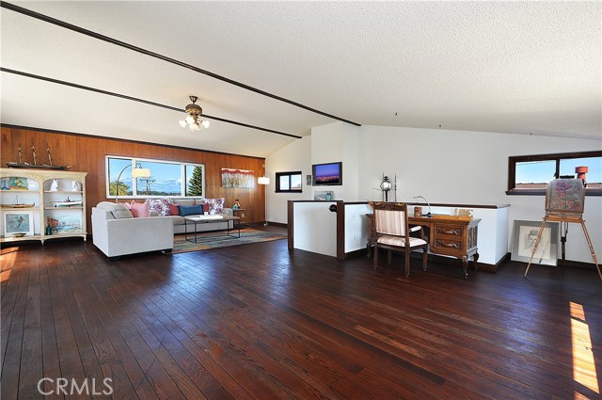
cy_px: 200
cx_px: 301
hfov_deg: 100.5
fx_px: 251
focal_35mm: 15
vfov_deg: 77.2
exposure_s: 1/25
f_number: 8
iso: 320
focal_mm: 10
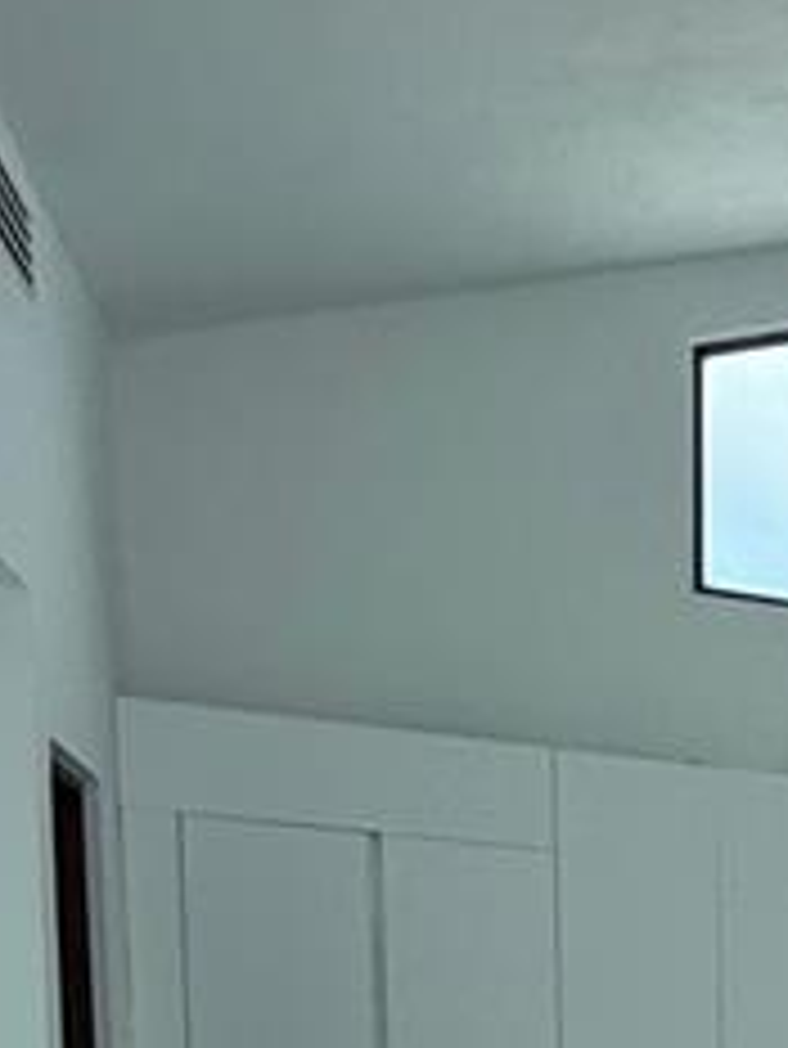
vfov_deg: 23.2
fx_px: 2183
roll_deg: -2.8
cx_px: 1729
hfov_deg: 15.1
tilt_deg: -4.0
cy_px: 1453
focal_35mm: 72
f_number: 2.2
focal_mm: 2.22
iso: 64
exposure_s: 1/303
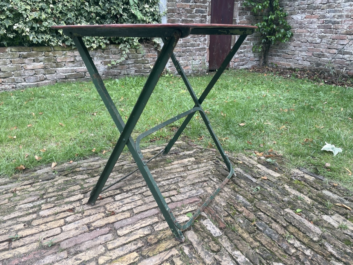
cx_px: 176
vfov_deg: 53.1
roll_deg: +0.2
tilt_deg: -20.9
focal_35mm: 26
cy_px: 132
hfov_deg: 67.3
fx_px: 265
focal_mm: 4.2
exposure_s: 1/200
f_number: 1.6
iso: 32
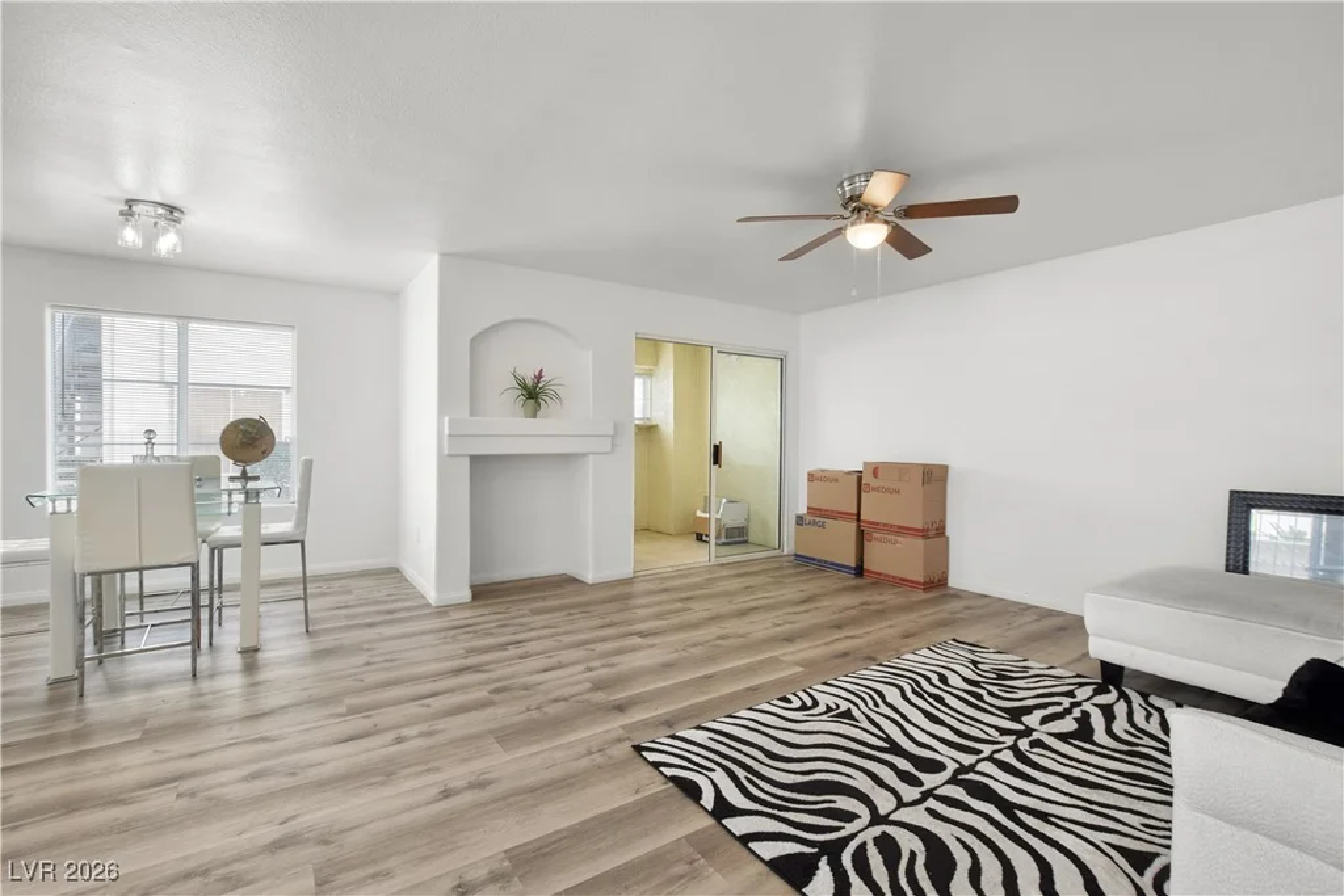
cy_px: 448
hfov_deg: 100.4
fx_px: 560
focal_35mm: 15
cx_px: 672
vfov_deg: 77.3
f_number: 8
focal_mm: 10
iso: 400
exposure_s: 1/6
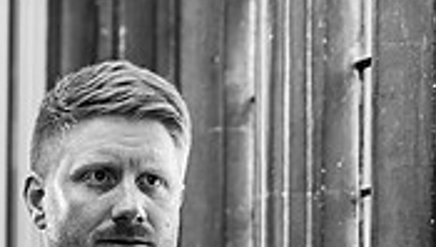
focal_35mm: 246
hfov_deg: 8.7
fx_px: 2848
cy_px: 348
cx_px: 389
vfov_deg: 4.9
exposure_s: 1/200
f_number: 4
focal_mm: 70
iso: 640
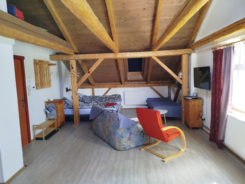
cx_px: 122
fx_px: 170
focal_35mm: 24
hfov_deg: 71.6
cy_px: 92
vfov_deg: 56.8
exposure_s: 1/33
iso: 160
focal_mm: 5.31
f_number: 1.7
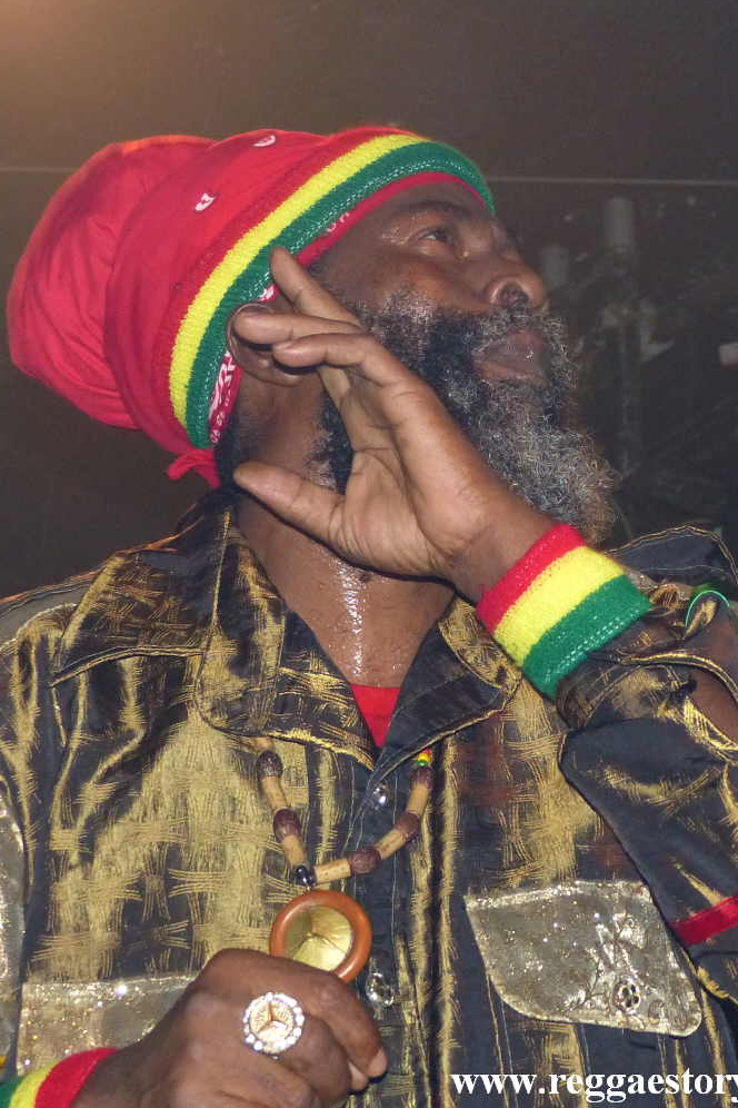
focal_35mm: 95
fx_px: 2921
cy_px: 553
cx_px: 408
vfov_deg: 21.5
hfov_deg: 14.4
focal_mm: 16.4
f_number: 2.8
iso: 400
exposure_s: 1/60
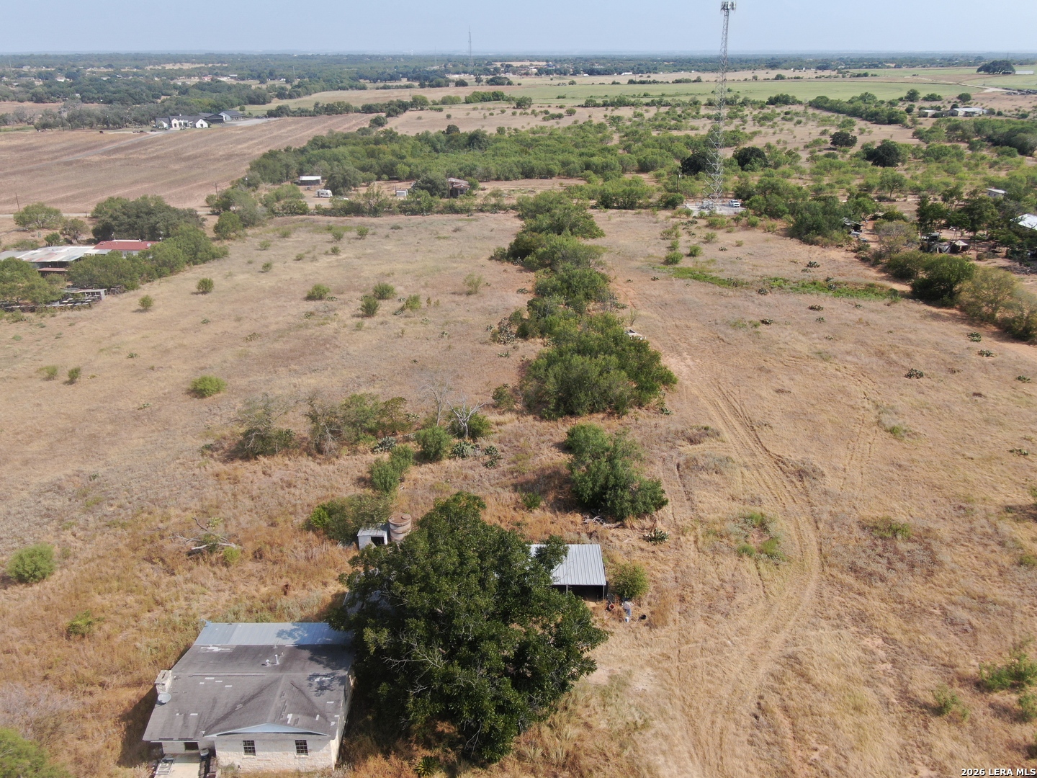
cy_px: 389
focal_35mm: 30
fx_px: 899
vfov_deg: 46.8
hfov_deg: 60.0
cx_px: 518
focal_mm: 5.22
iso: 100
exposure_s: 1/800
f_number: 3.1
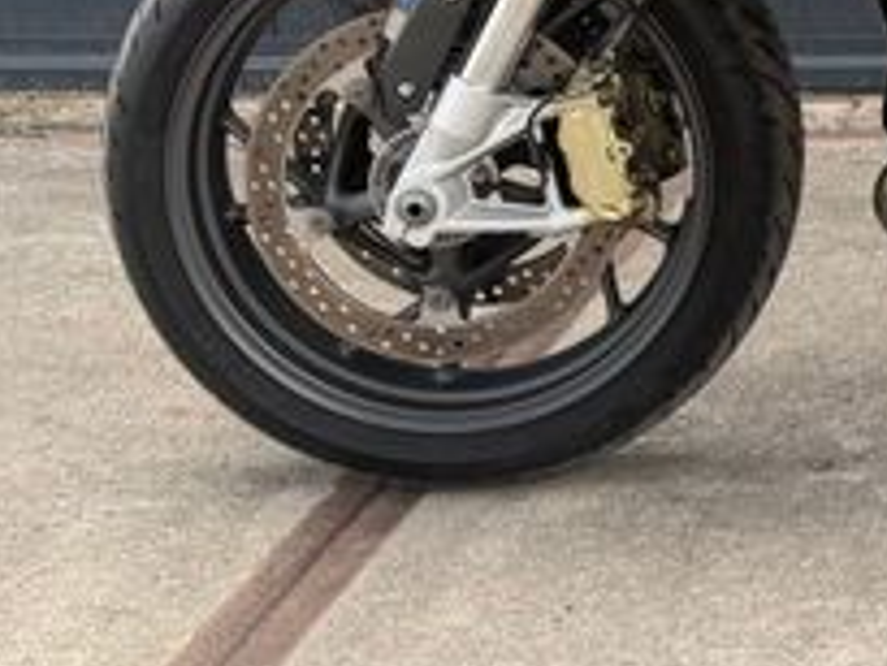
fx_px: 1923
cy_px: -337
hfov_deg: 21.4
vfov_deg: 17.6
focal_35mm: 75
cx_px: 1367
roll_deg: -1.1
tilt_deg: -5.1
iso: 80
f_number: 1.78
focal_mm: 6.76
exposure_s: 1/426
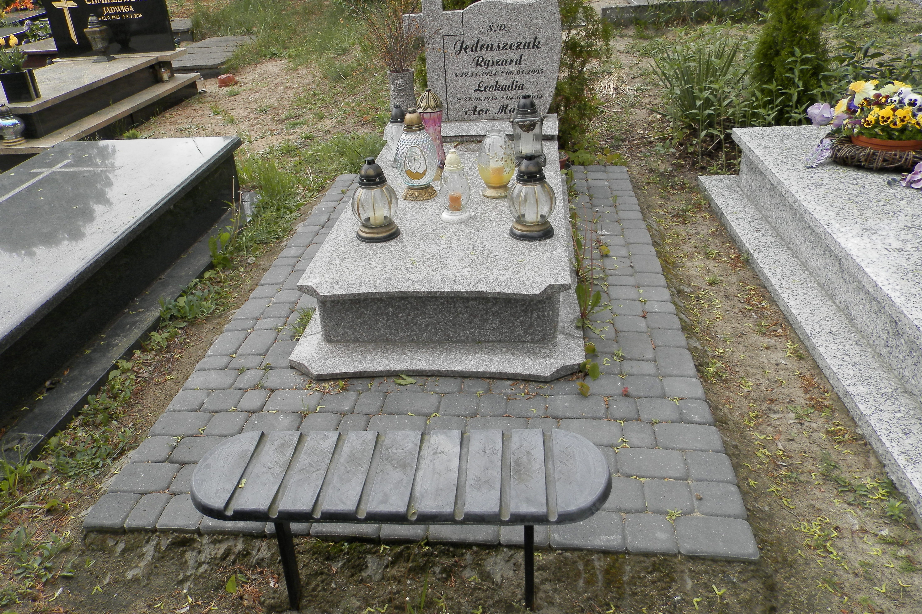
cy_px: 274
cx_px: 445
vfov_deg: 47.8
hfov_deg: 67.4
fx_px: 691
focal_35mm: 27
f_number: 3.1
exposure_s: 1/320
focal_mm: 4.5
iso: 80
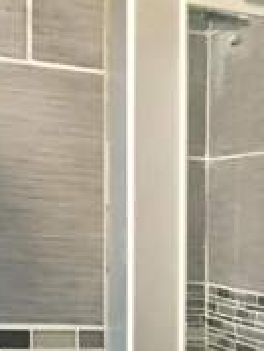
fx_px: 1055
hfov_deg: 13.1
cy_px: 390
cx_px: 453
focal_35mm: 104
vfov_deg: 18.2
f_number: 2.2
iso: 400
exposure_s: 1/15
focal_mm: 4.15
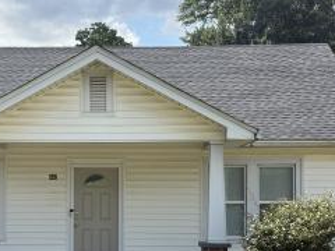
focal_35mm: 80
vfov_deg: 18.4
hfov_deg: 24.2
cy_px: 176
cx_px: 100
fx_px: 774
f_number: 1.78
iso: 80
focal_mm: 6.76
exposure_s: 1/3226
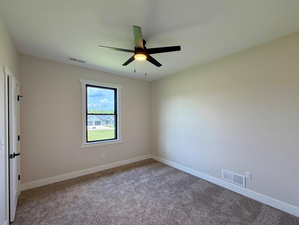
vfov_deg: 81.7
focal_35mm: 15
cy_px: 117
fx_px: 130
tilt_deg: -0.8
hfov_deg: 98.2
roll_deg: +0.2
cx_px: 150
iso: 160
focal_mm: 2.22
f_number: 2.2
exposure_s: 1/120
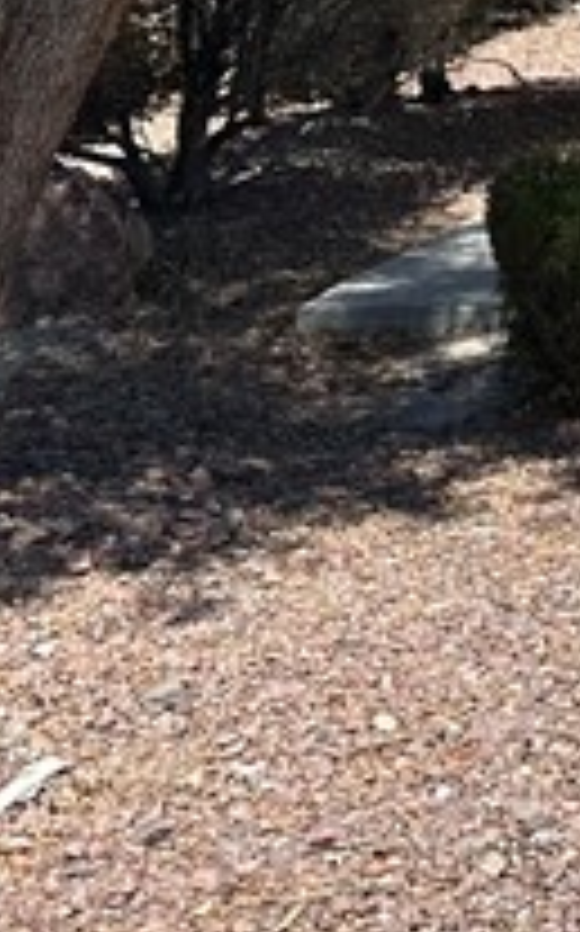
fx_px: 3193
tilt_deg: +8.5
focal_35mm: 126
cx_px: 1398
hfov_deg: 9.3
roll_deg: +0.9
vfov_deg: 14.5
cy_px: -752
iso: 80
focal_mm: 6.86
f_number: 1.78
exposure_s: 1/5525
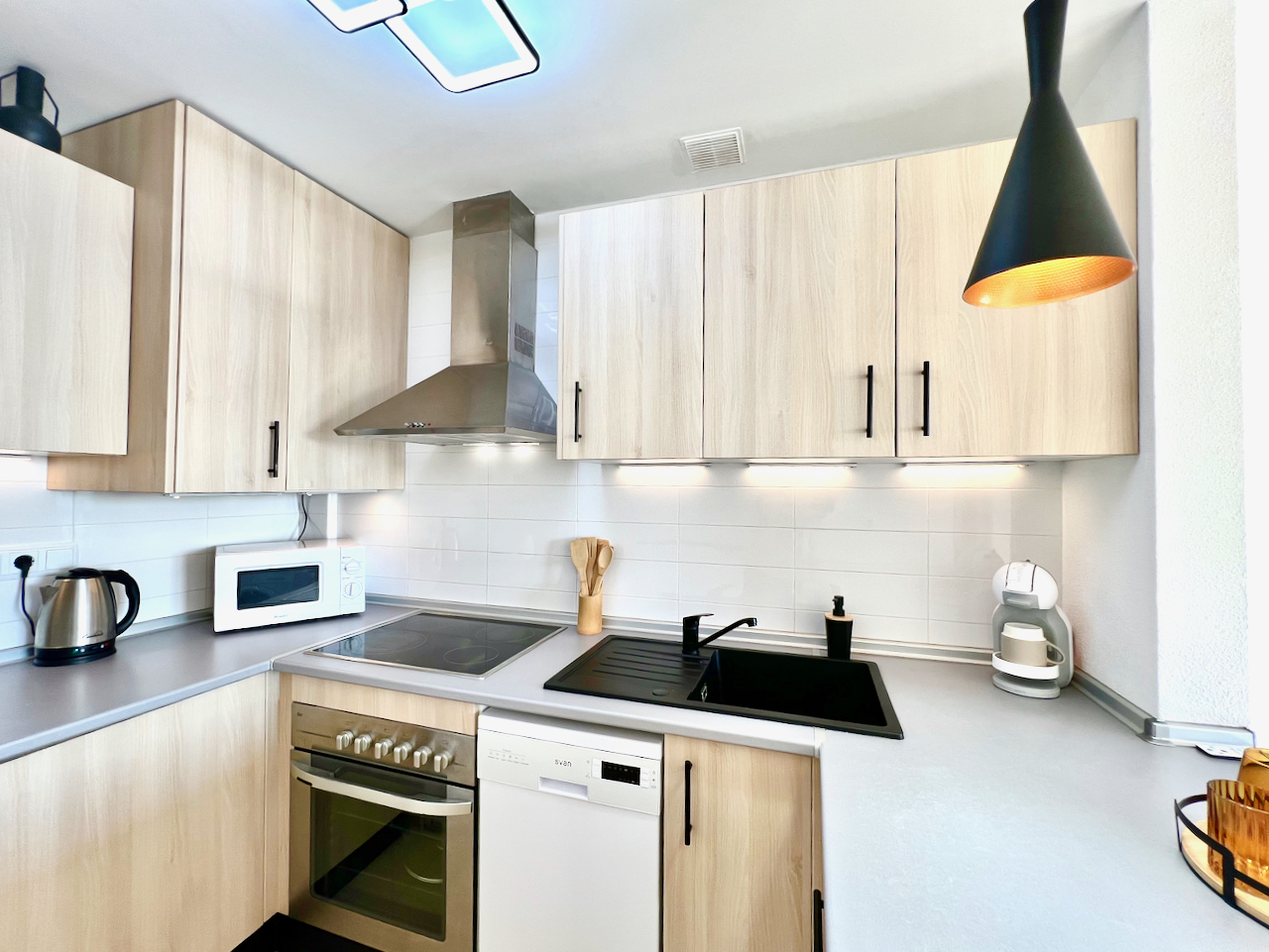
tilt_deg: +1.6
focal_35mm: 13
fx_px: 477
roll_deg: -1.7
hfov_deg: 106.2
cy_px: 476
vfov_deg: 90.0
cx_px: 634
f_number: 1.8
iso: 40
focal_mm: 1.57
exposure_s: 1/100
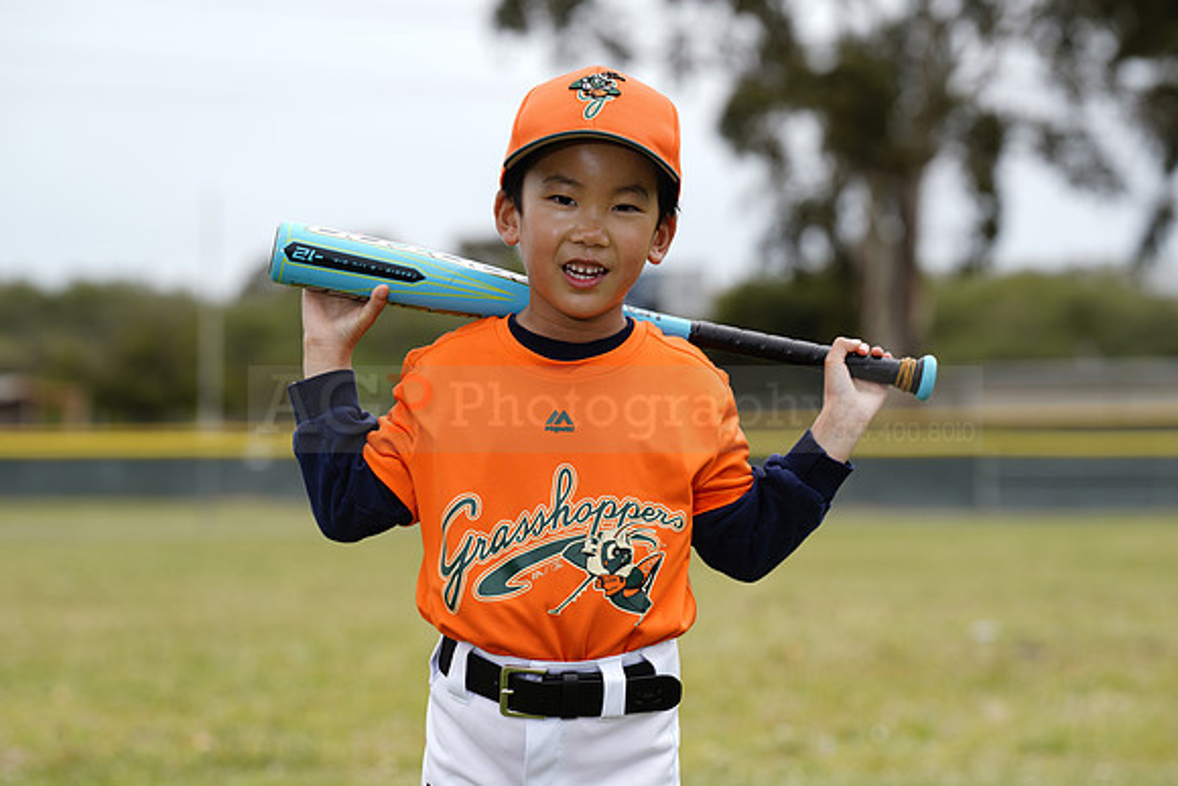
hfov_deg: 14.3
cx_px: 589
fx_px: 4680
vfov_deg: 9.6
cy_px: 393
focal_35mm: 143
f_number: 5.6
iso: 50
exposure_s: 1/250
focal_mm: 143
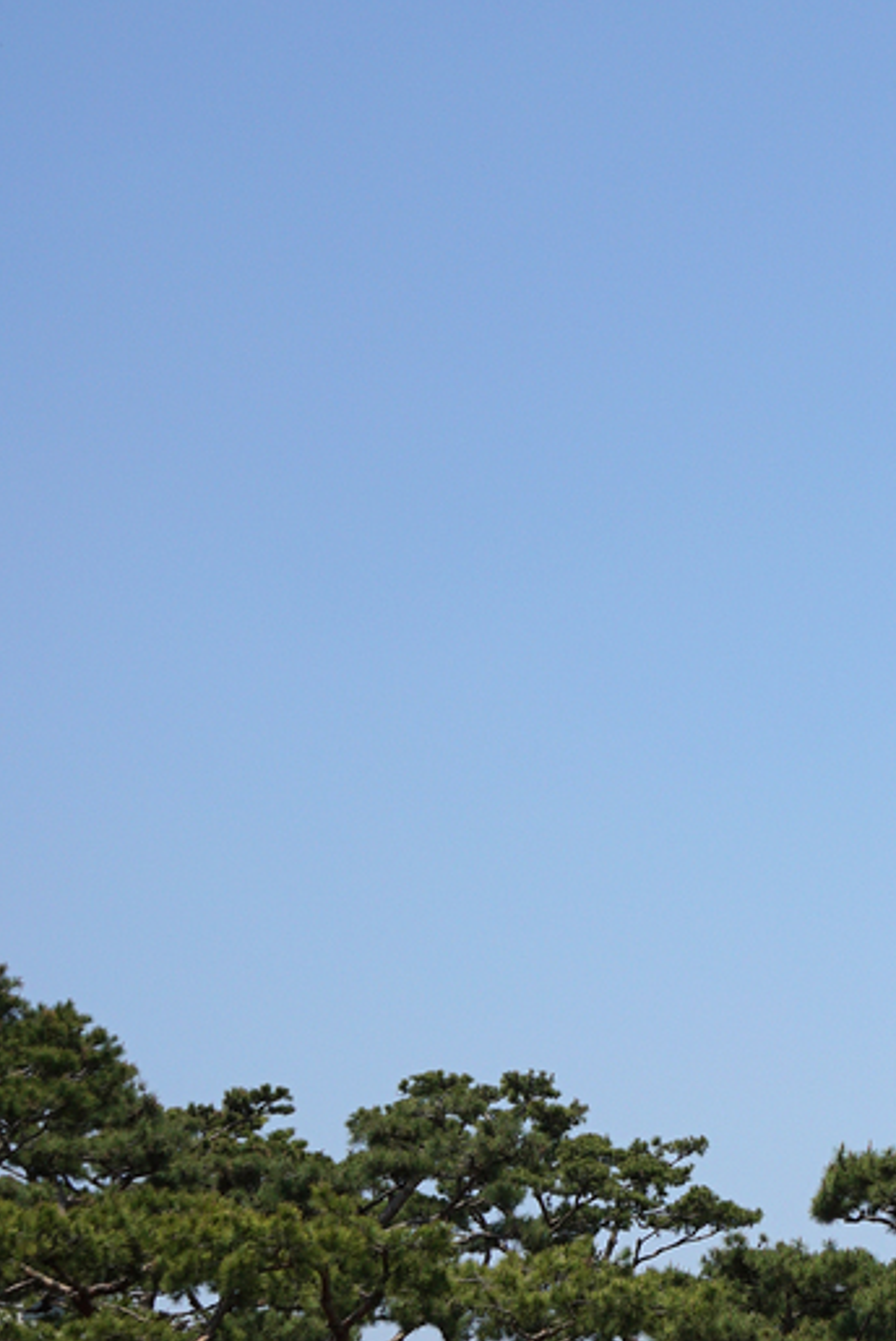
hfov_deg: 15.2
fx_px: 3243
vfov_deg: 23.4
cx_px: 1043
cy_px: 742
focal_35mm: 87
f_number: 11
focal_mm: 35
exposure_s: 1/500
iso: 200
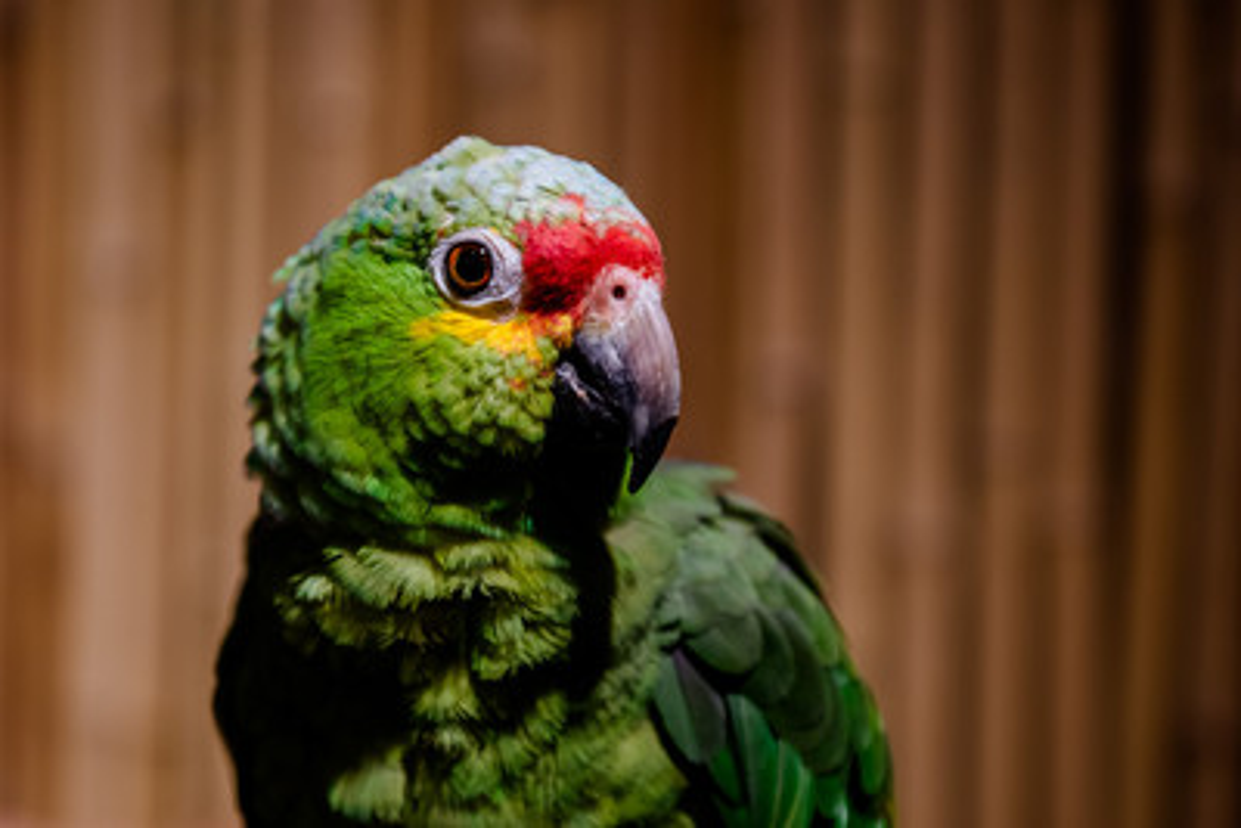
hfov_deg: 17.5
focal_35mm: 117
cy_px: 484
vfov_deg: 11.7
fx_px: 4027
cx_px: 451
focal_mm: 70
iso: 500
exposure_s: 1/200
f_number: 2.8
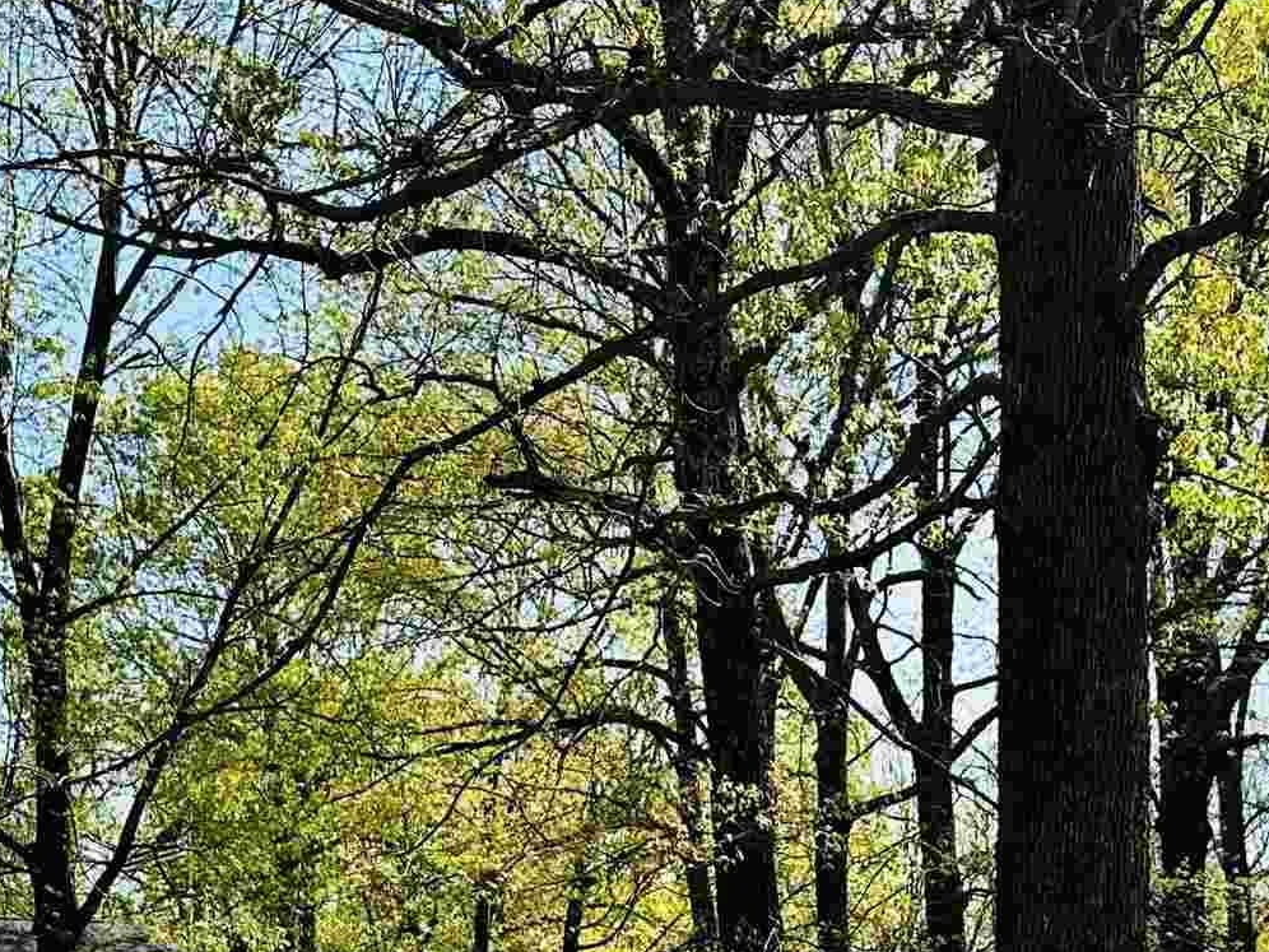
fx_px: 2713
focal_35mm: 74
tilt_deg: +0.6
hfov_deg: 25.9
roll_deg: +0.3
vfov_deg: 19.3
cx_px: 279
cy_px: 985
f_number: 1.78
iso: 80
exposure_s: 1/2028
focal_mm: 6.86
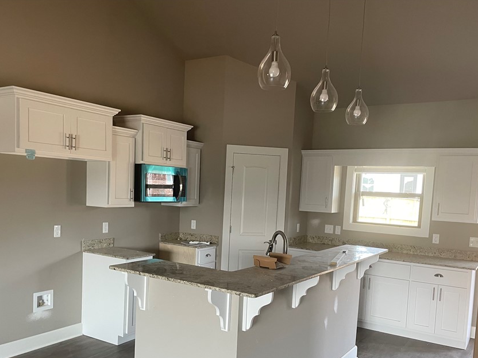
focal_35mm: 32
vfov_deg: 43.9
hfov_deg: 56.8
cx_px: 237
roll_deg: -2.4
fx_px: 442
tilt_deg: -3.6
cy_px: 219
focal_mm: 4.2
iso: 125
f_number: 1.6
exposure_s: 1/86
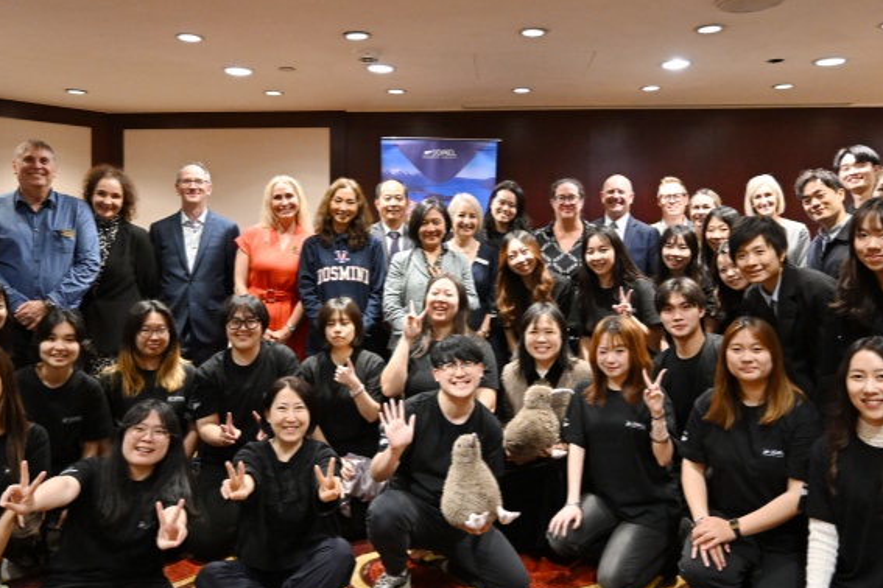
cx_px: 442
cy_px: 254
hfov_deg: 61.9
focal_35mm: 30
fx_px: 736
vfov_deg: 43.5
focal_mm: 17
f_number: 4
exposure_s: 1/100
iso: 4000
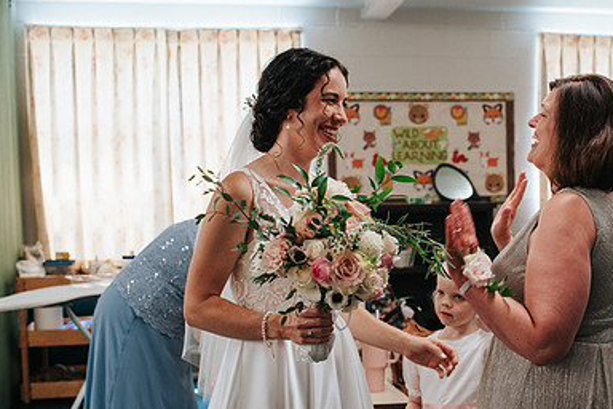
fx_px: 919
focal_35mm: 54
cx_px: 428
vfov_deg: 25.0
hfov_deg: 36.3
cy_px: 240
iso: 640
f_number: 3.2
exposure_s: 1/125
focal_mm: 35
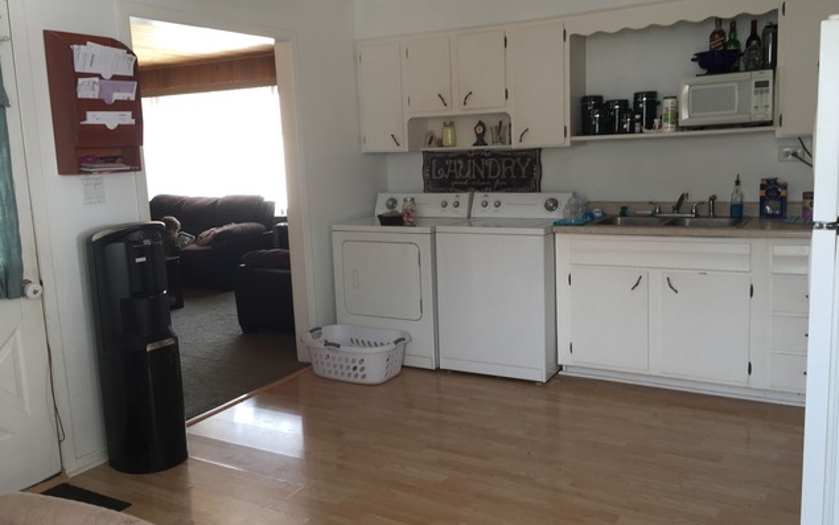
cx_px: 419
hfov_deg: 61.2
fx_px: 709
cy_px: 259
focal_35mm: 31
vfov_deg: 40.6
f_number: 2.2
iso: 32
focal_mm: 4.15
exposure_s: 1/40
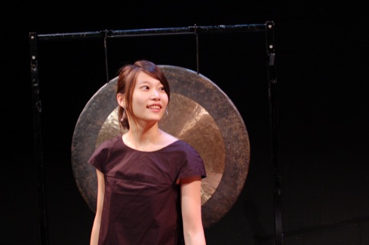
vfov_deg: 19.8
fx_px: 703
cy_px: 104
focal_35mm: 69
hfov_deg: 29.4
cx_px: 161
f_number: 4.5
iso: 800
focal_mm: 35
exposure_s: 1/50
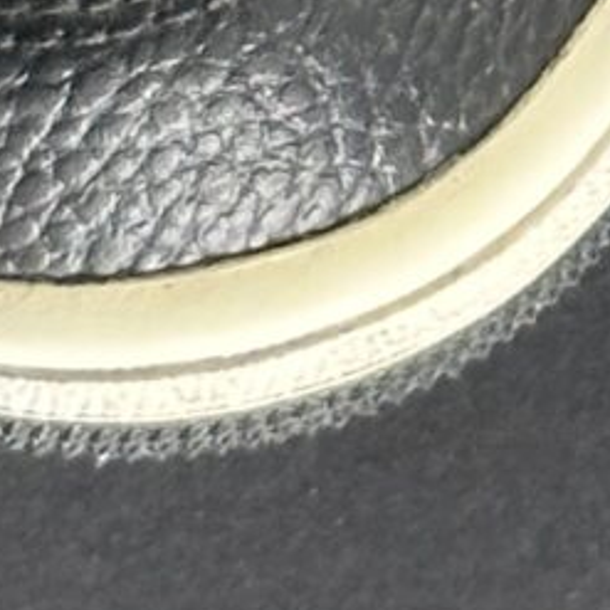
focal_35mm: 440
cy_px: -1842
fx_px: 8772
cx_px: 694
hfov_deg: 4.0
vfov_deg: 3.8
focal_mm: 6.86
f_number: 1.78
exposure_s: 1/50
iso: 160
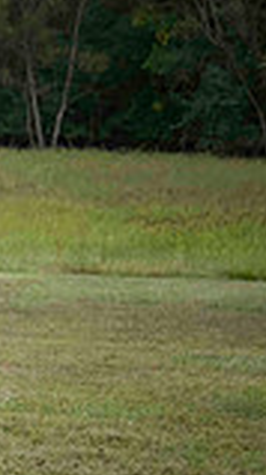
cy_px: 360
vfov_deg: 12.2
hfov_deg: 6.2
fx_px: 2215
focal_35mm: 176
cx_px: -583
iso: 400
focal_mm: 46
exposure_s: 1/640
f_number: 4.2
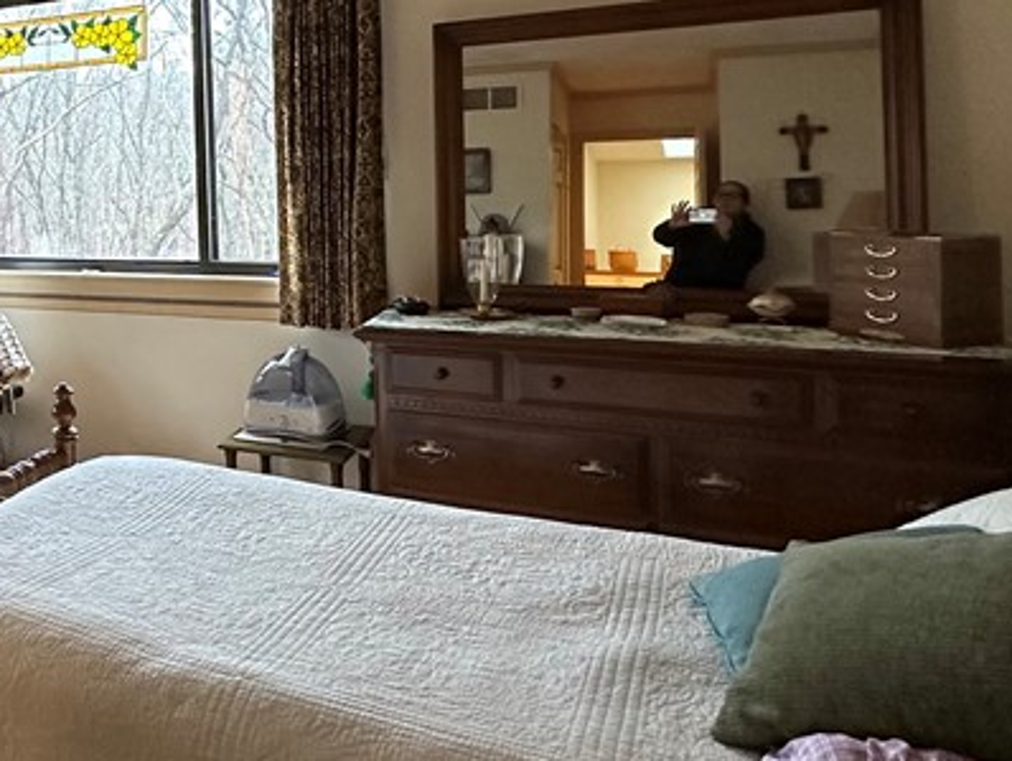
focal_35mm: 36
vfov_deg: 38.7
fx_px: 1053
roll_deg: +2.8
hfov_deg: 43.1
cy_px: 196
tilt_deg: -1.1
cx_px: -31
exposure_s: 1/60
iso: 400
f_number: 2.2
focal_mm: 2.22
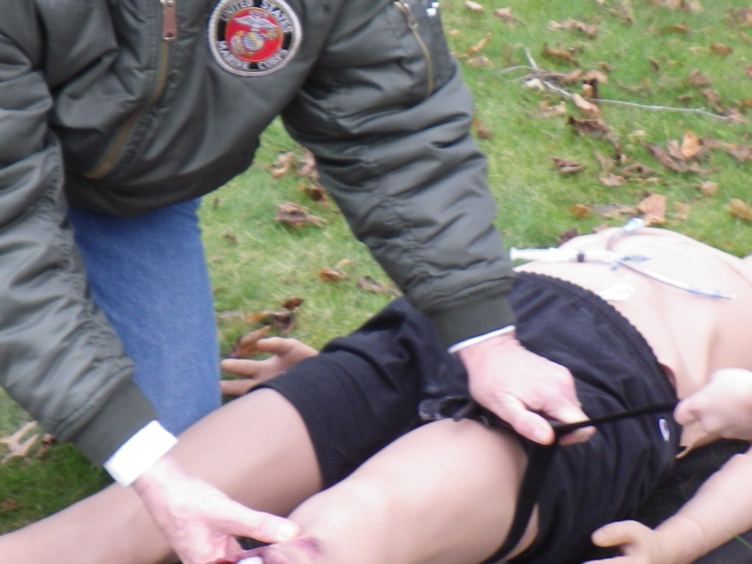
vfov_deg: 21.0
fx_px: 1521
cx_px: 347
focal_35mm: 70
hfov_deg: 27.8
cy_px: 307
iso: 80
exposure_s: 1/50
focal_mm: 5
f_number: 3.5
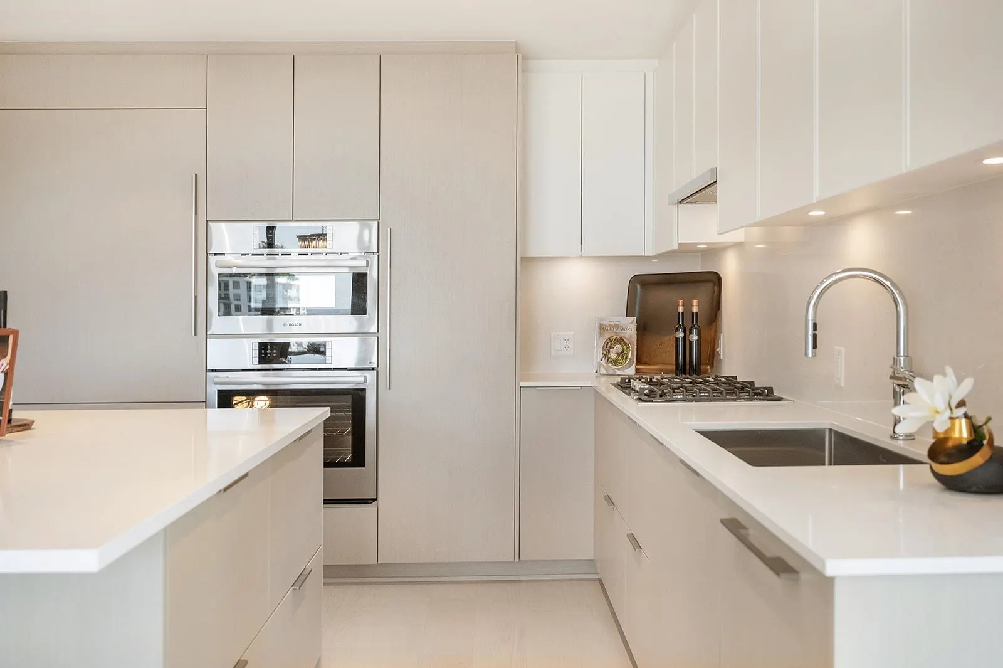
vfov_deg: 41.1
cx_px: 502
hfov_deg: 58.7
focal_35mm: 32
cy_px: 334
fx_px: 891
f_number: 4
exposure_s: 1/320
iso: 1250
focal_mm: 32
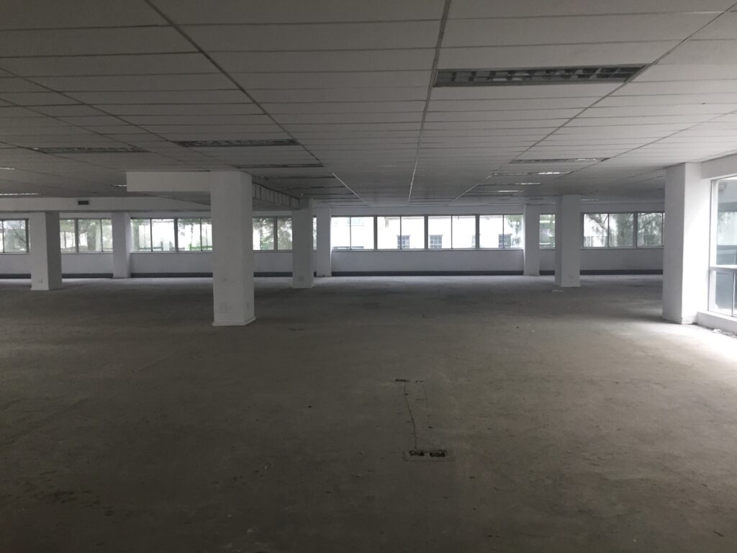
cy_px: 276
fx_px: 617
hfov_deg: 61.7
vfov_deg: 48.2
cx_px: 368
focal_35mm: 29
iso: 80
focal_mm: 4.15
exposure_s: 1/33
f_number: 2.2
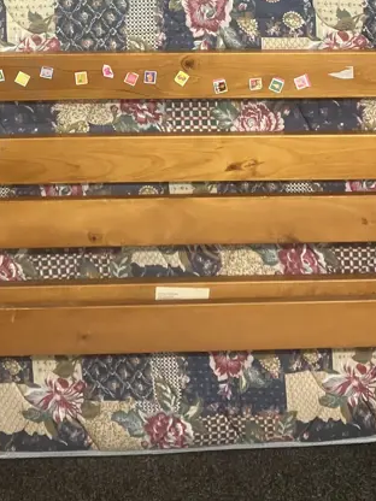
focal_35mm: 69
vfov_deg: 25.9
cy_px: -55
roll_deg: +0.0
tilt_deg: -14.7
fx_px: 999
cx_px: 130
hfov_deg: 21.2
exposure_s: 1/50
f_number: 1.8
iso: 250
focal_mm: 3.99
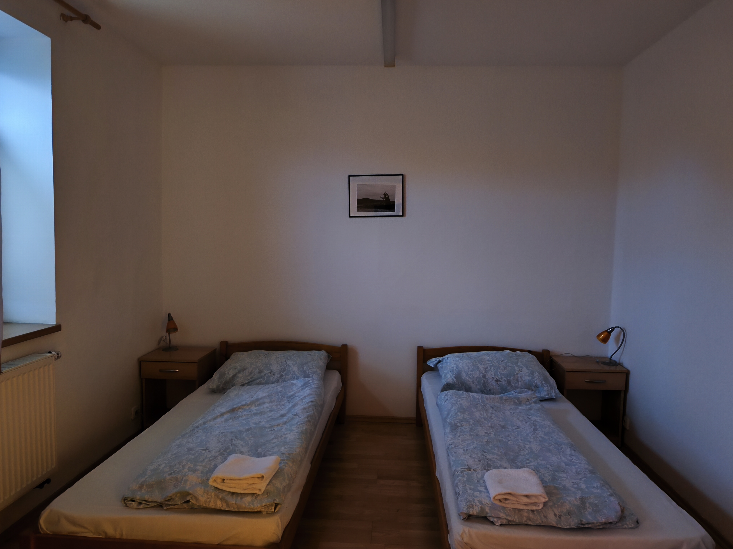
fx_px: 487
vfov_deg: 58.9
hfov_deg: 73.9
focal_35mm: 23
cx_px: 366
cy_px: 274
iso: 5000
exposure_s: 1/14.3
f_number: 1.65
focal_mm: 6.18
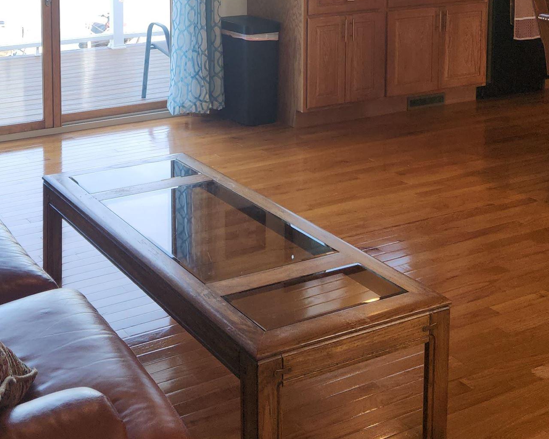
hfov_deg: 34.2
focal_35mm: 54
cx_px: 151
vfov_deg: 26.3
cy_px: -20
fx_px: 878
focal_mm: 5.4
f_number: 1.8
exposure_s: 1/120
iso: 25
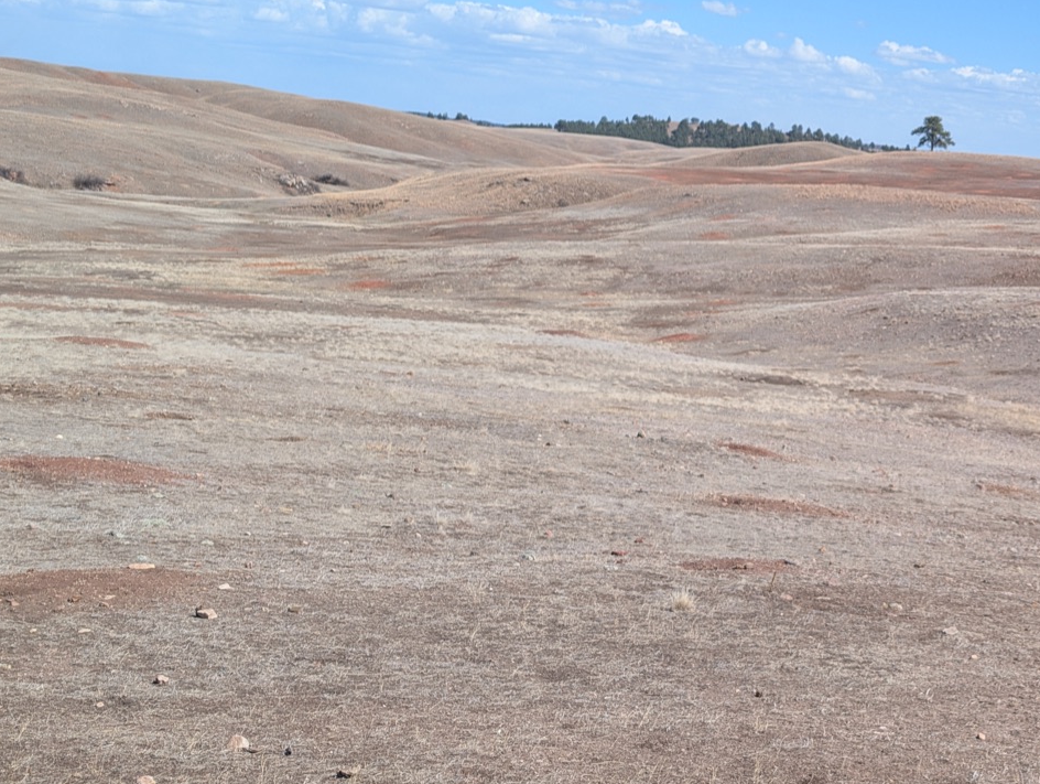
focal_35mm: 61
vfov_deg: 23.7
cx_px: 1125
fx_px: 1835
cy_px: 163
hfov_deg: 28.9
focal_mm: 6.9
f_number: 1.68
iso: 22
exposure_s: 1/1215
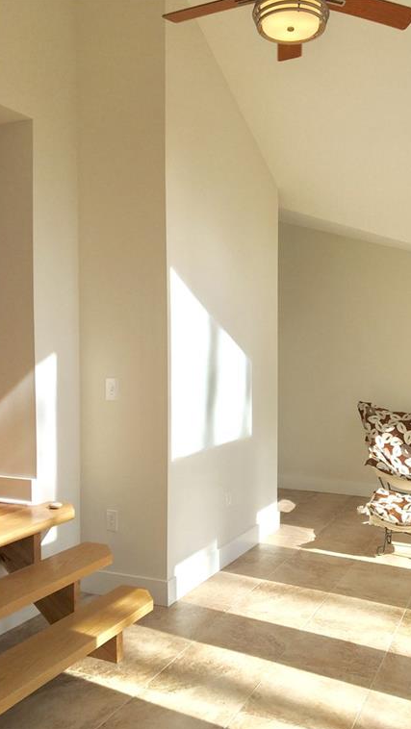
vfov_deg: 61.0
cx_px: 269
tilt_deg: -0.9
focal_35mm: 32
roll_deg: -0.4
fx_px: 619
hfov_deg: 36.4
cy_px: 365
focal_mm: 4.15
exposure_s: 1/855
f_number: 2.2
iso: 25
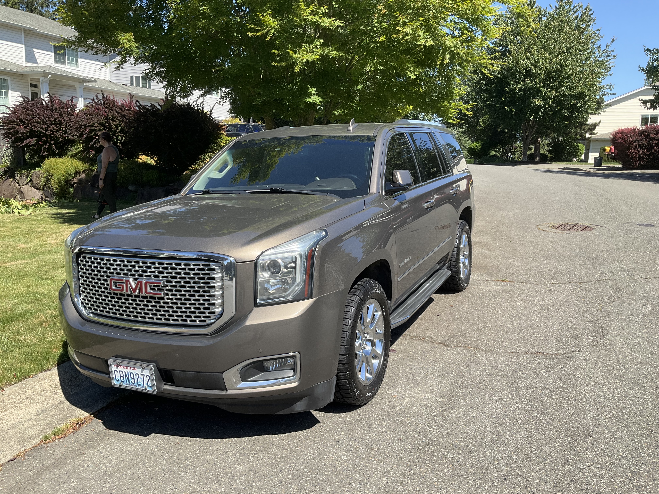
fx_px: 552
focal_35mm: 29
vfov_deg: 48.2
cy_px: 247
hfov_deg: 61.7
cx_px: 330
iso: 25
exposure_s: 1/883
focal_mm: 3
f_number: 1.8
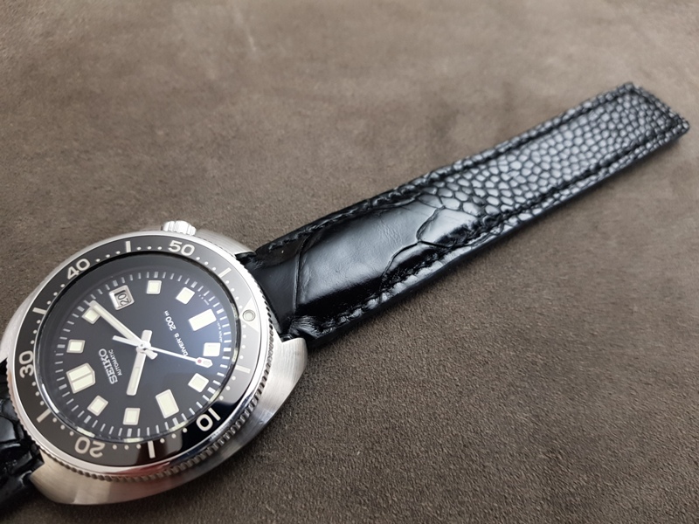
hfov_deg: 67.3
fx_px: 525
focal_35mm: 26
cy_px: 262
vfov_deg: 53.1
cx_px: 350
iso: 250
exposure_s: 1/20
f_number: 1.7
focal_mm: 4.2
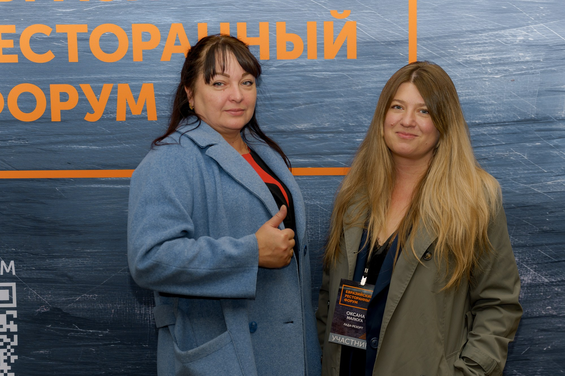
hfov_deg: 31.4
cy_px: 188
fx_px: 1004
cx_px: 282
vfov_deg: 21.2
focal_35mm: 64
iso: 400
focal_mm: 64
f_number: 4.5
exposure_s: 1/125
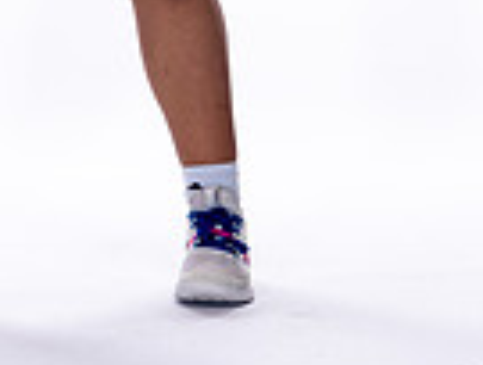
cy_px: -412
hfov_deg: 5.7
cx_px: 75
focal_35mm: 345
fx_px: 4827
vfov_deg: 4.3
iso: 400
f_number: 5.6
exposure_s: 1/250
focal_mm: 108
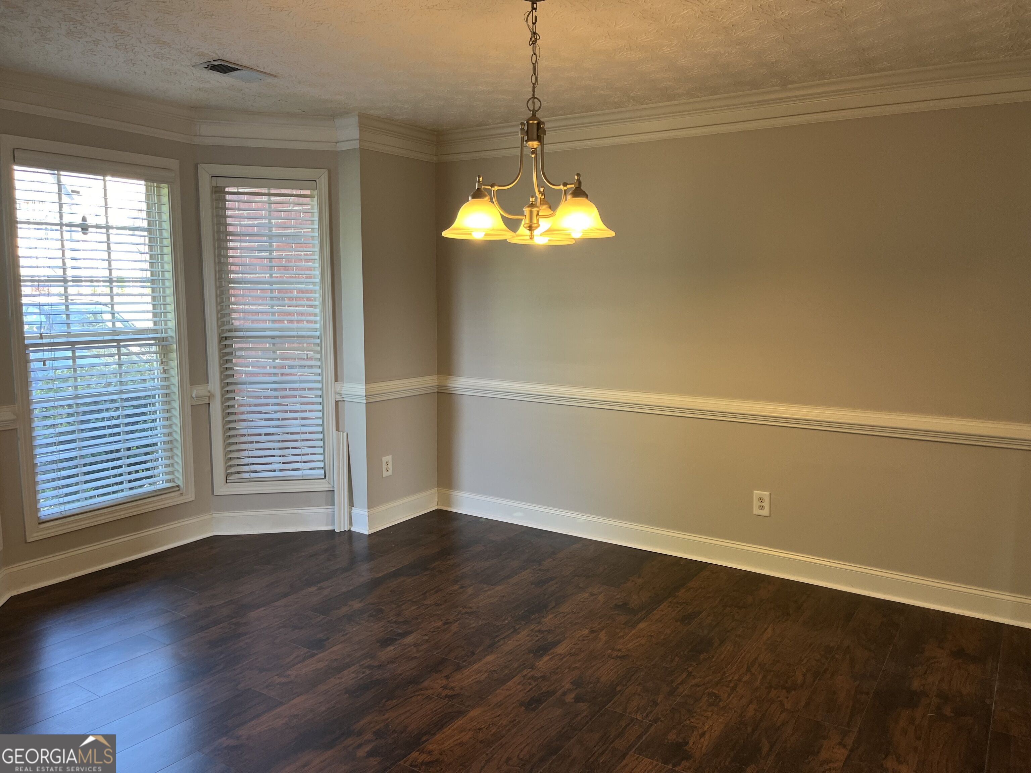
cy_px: 386
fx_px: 774
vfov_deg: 53.1
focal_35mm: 26
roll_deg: +0.2
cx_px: 516
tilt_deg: -6.5
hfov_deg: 67.3
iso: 80
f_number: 1.6
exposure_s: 1/60
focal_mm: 5.1
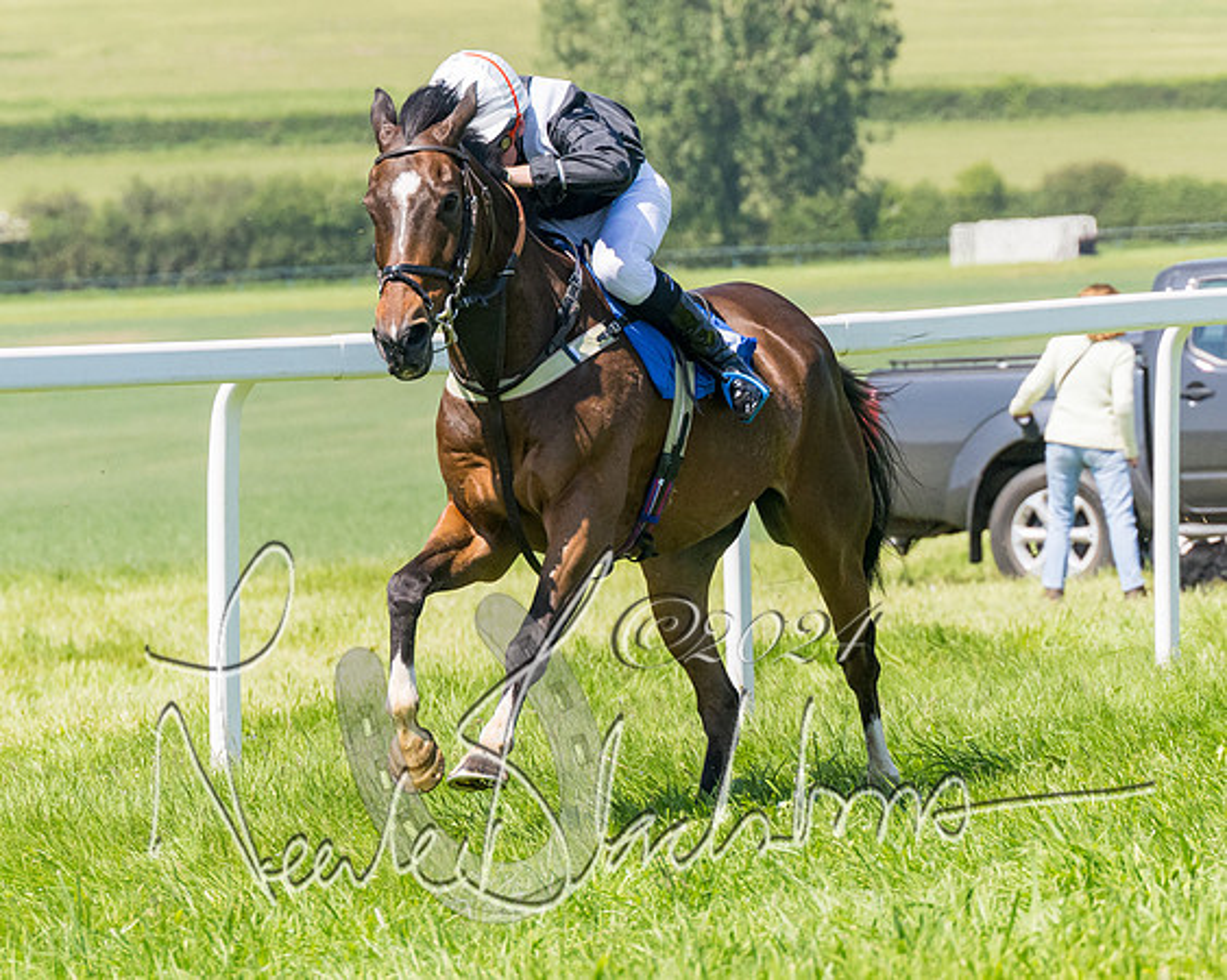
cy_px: 452
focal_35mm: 290
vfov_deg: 5.3
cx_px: 584
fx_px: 10540
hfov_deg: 6.7
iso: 400
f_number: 5
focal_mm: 125
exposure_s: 1/3200
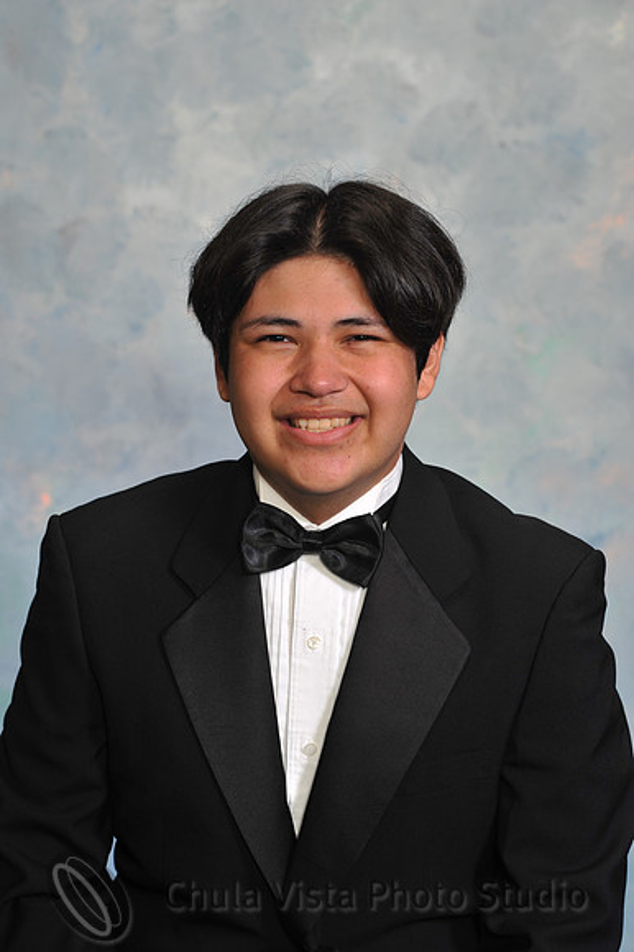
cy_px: 476
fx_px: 3570
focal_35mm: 135
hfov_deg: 10.1
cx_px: 317
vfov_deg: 15.2
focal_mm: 135
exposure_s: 1/125
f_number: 7.1
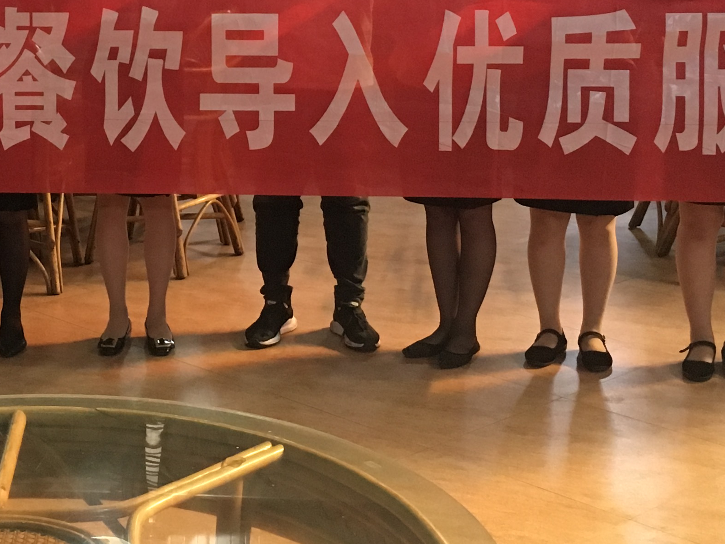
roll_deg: +0.8
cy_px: 88
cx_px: 148
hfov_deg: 25.9
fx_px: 1550
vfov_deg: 19.6
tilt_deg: -6.9
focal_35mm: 74
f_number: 2.2
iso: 200
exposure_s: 1/25
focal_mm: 4.15
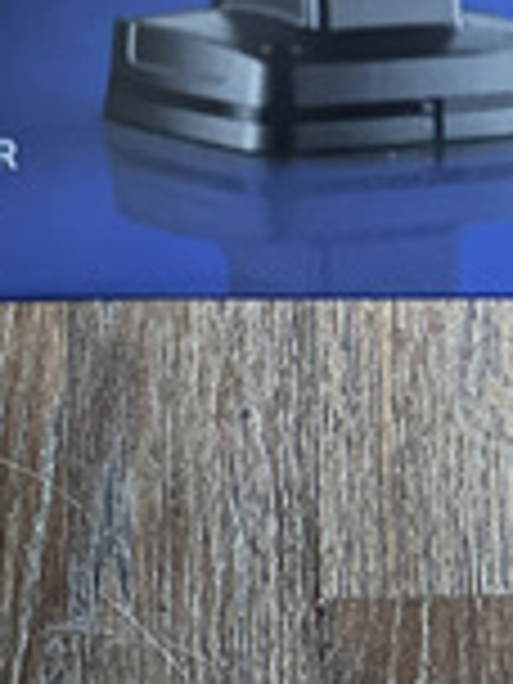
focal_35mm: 79
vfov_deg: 23.8
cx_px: 452
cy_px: 22
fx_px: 1561
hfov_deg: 18.4
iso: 1600
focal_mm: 6.86
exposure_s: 1/5
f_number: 1.78
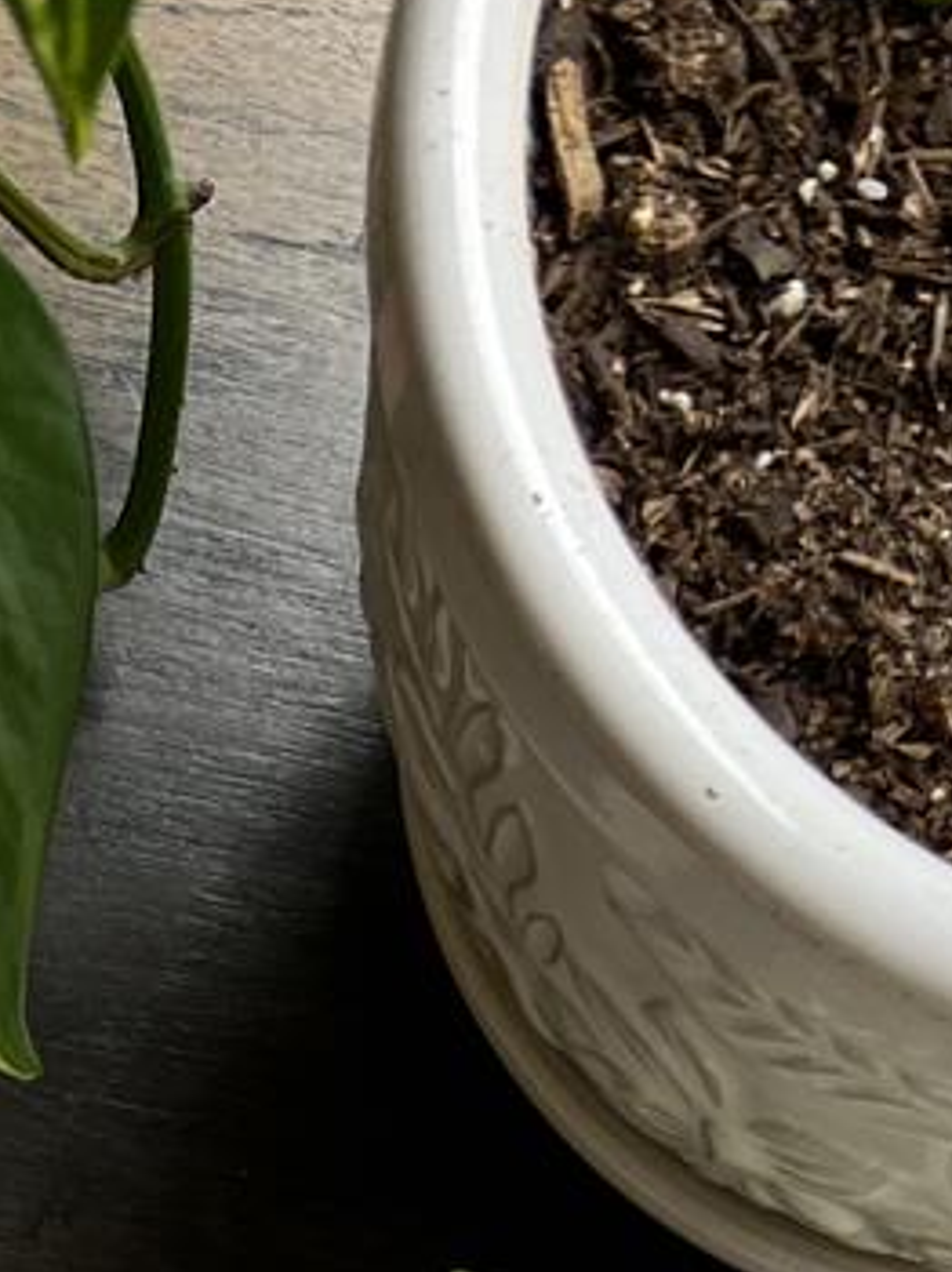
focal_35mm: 119
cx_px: -218
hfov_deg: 12.1
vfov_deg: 13.4
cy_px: 2795
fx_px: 4369
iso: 50
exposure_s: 1/316
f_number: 1.5
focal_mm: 5.7
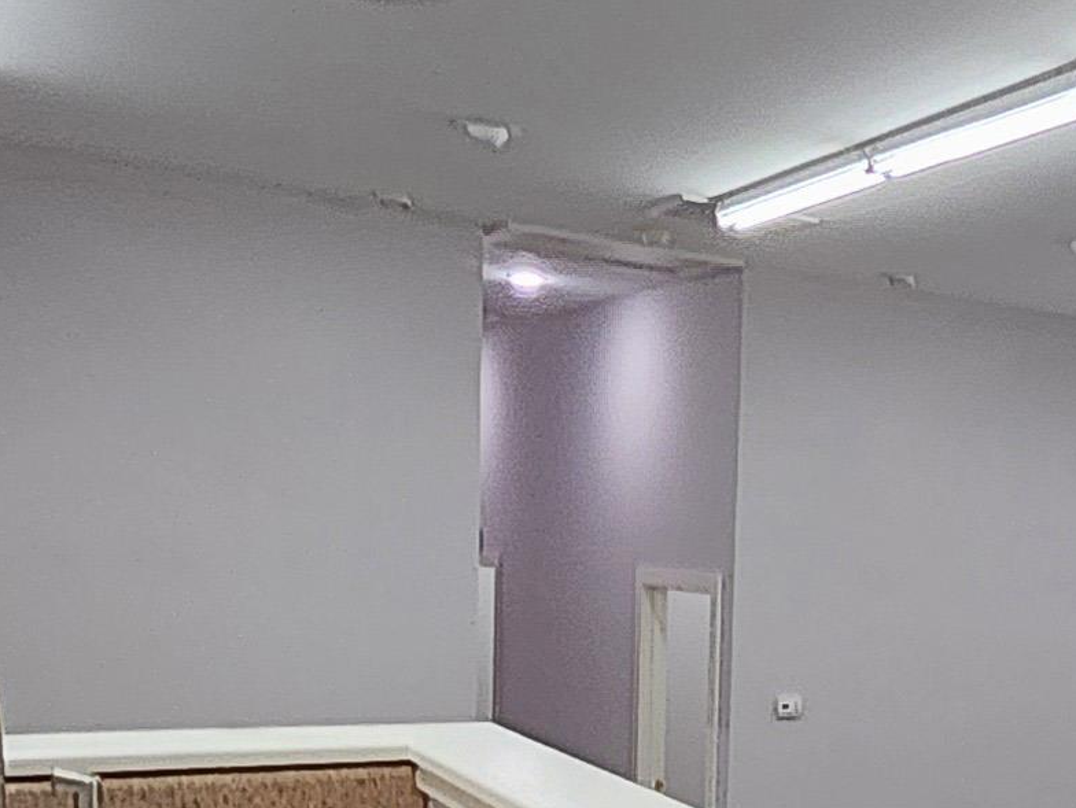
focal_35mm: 48
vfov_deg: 29.5
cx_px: 1061
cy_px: 657
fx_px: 1493
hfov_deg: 36.0
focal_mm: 1.13
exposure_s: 1/60
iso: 80
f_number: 2.2
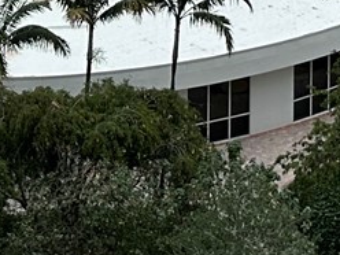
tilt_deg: -2.6
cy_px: -552
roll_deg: -1.2
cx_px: 400
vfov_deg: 8.0
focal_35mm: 155
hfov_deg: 12.5
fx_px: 1522
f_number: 1.78
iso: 80
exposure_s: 1/2110
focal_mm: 6.86
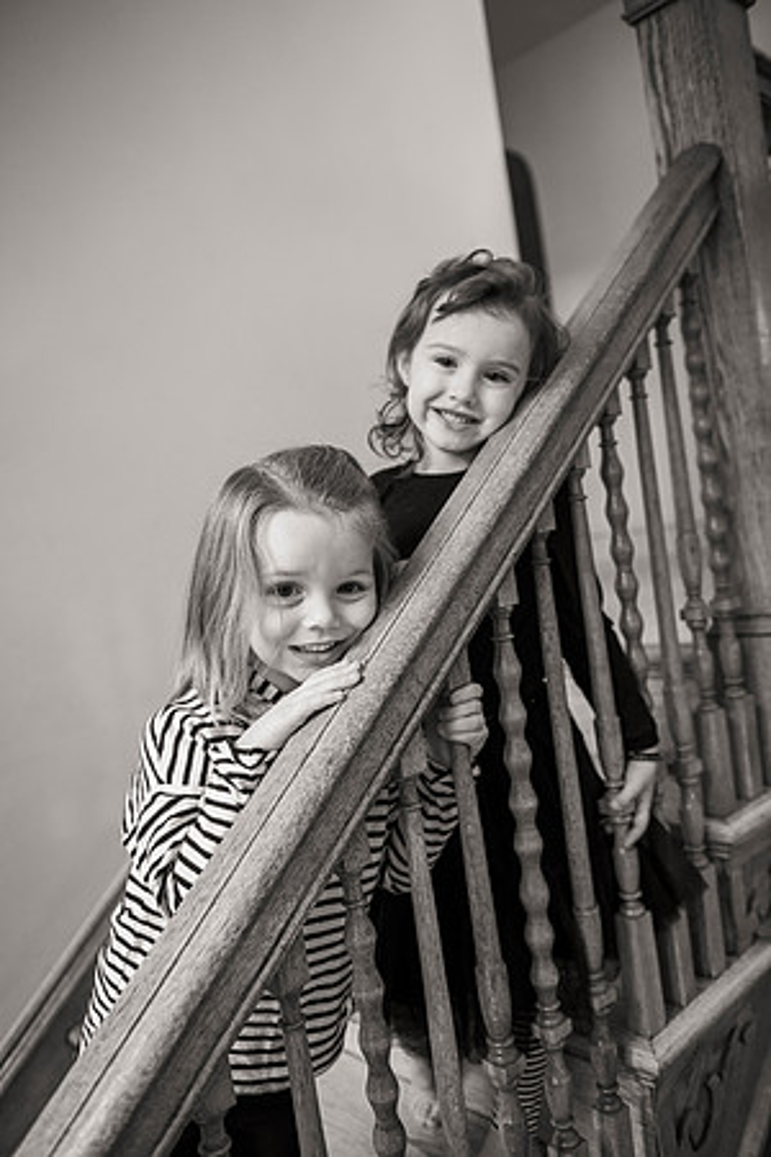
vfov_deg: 63.7
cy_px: 578
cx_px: 386
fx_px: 932
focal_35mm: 29
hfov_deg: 45.0
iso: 1000
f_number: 2.8
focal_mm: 29
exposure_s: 1/60
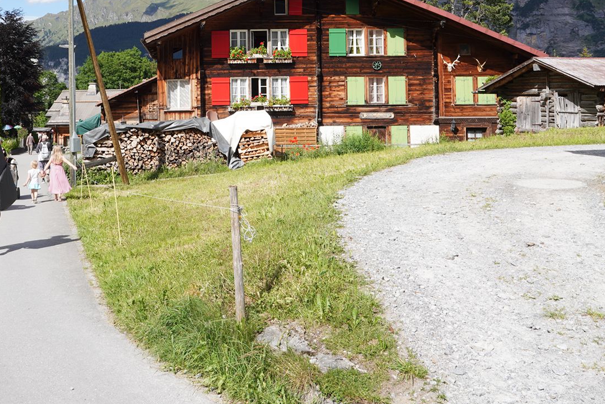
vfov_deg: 29.6
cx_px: 189
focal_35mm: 44
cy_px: 62
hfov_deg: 43.7
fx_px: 740
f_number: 13
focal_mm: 24
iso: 100
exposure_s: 1/100
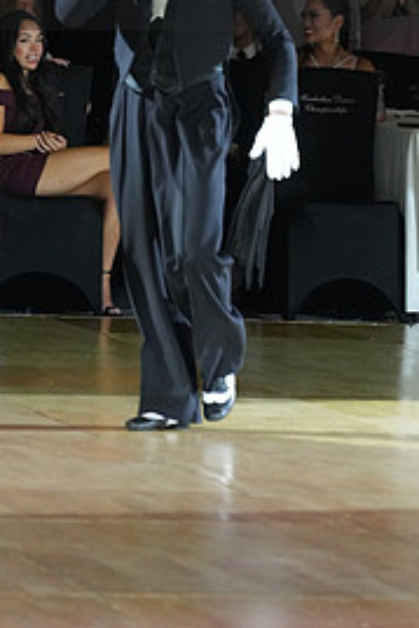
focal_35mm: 433
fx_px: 7549
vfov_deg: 4.7
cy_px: -47
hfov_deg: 3.2
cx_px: 219
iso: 4000
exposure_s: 1/250
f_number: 5
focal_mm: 200
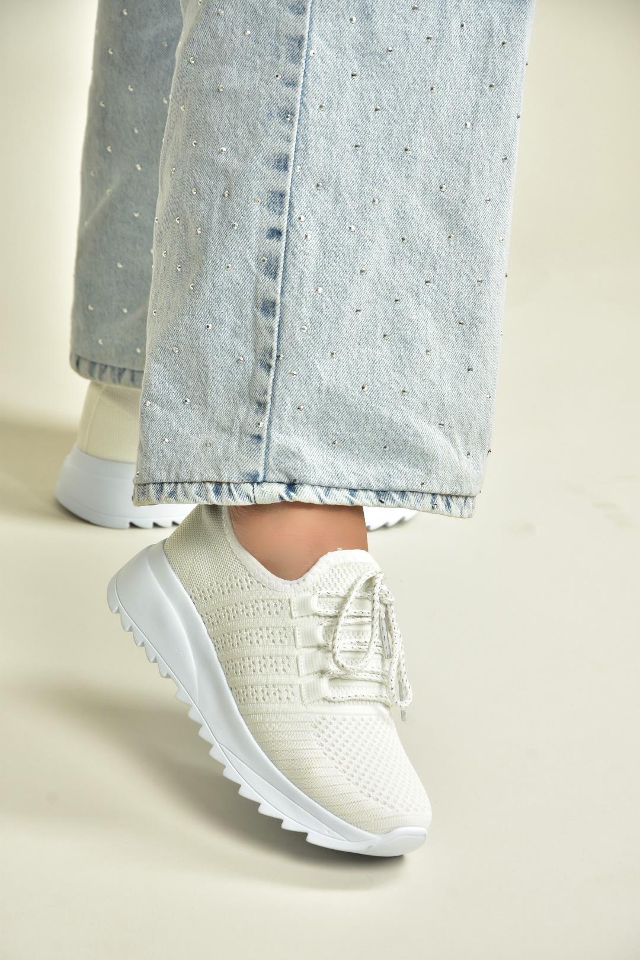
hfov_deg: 8.7
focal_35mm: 158
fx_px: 4200
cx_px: 320
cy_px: 480
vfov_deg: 13.0
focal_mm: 105
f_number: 9
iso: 100
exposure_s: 1/125
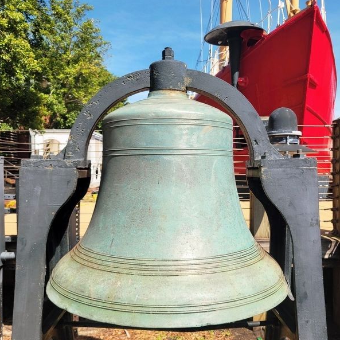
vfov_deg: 52.5
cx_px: 170
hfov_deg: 52.5
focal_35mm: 31
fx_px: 344
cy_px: 178
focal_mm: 5.4
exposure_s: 1/2000
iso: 40
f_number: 1.8
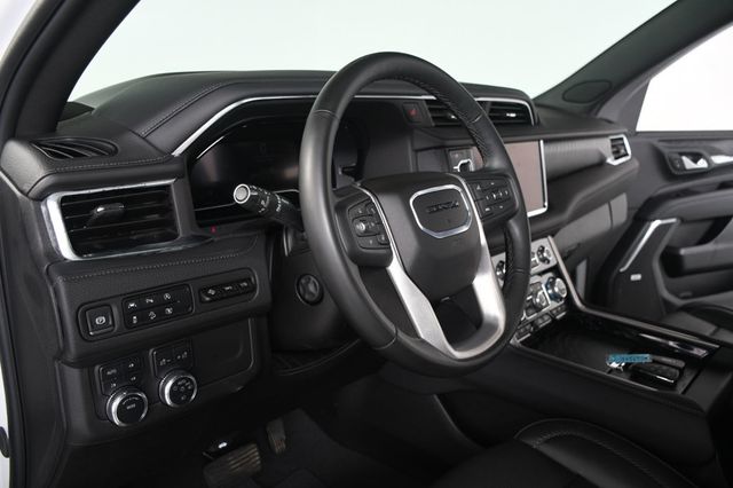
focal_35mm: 30
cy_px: 244
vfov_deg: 43.6
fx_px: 610
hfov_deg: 62.0
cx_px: 366
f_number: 3.5
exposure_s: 1/160
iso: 100
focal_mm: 20
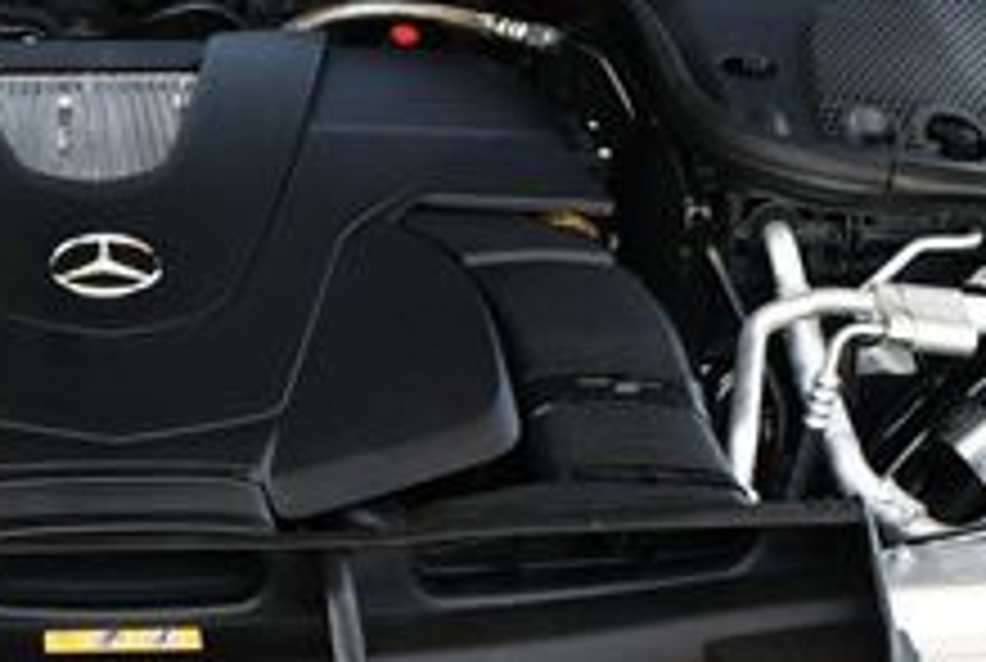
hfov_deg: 19.0
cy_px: 698
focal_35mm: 105
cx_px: 81
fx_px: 2882
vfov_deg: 12.9
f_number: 5
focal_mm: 18
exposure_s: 1/250
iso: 400
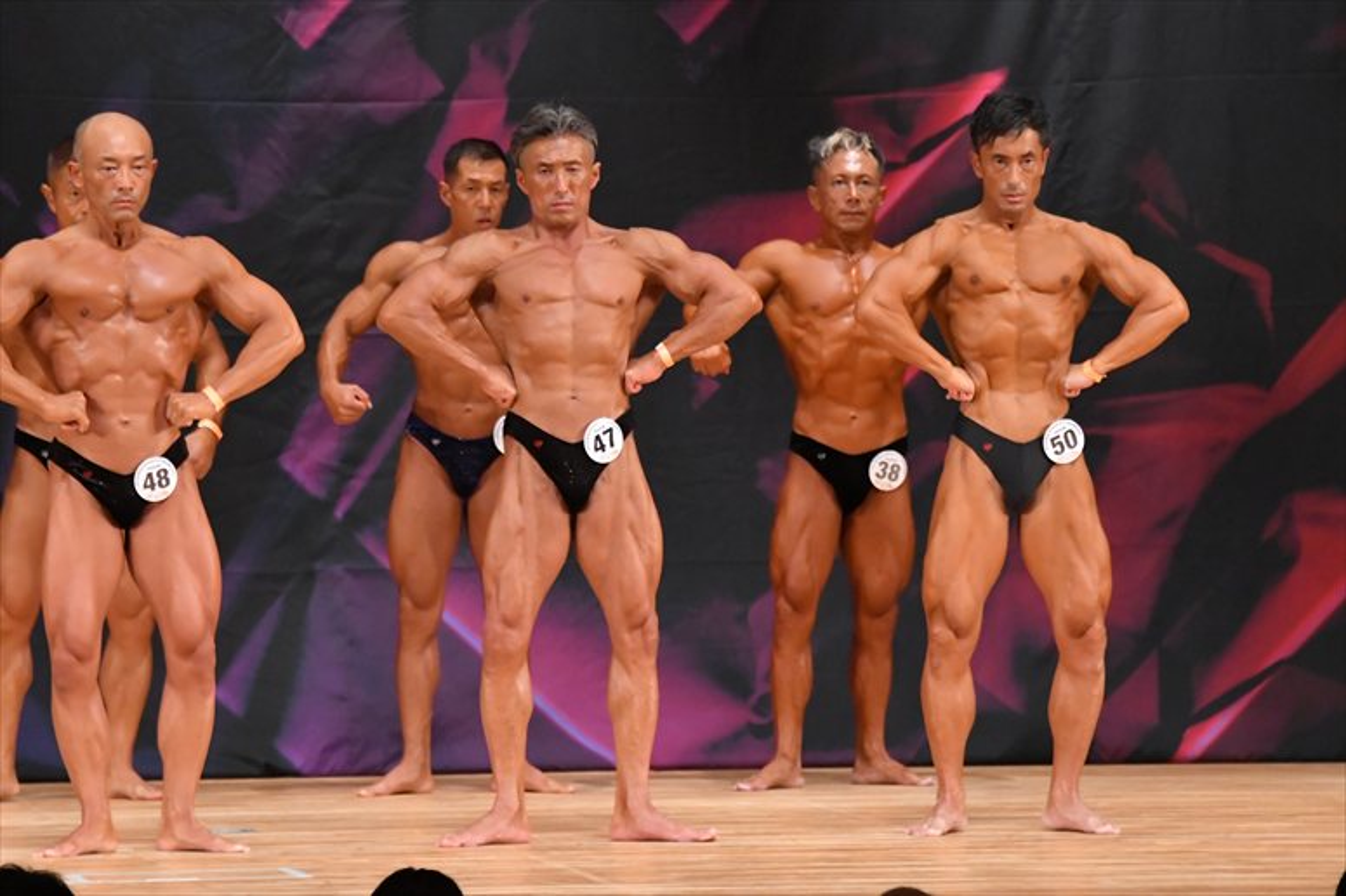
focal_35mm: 285
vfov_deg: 4.8
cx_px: 673
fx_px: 10651
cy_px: 448
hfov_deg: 7.2
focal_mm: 190
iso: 6400
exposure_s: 1/400
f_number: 5.6
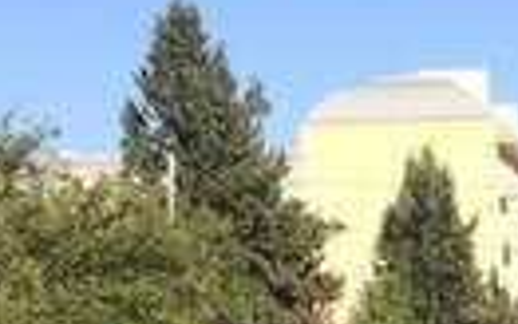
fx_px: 1638
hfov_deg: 17.0
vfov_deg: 10.3
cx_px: 648
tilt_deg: -10.1
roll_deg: +1.2
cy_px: 672
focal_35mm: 116
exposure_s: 1/1282
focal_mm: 4.15
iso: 32
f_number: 2.2
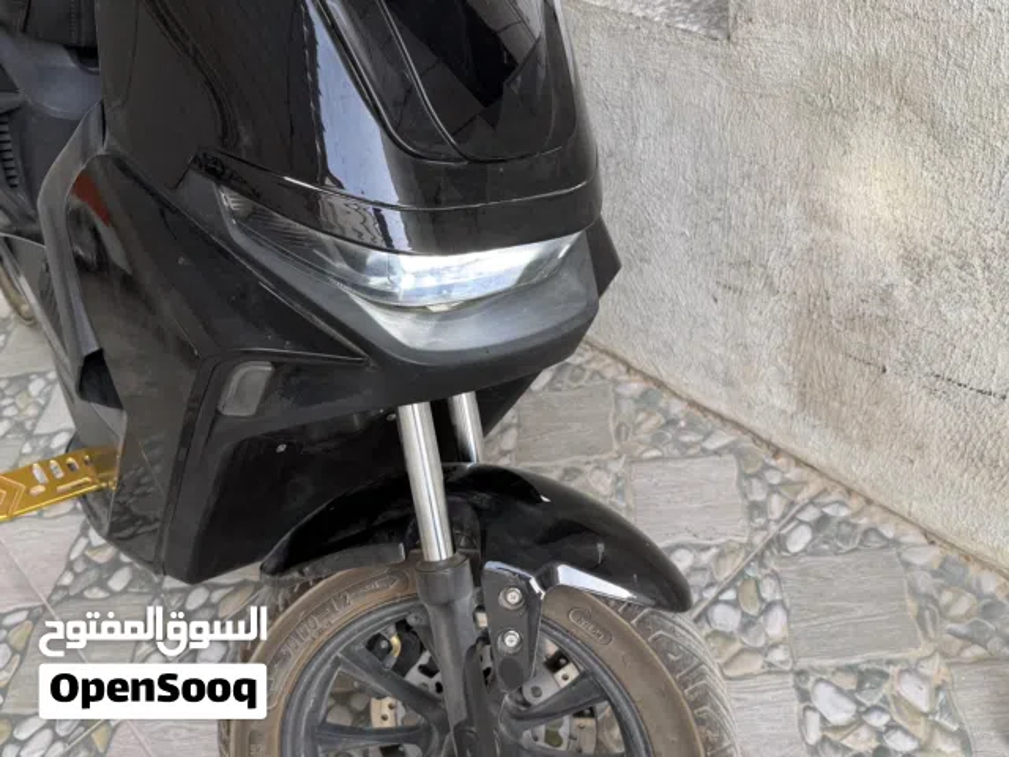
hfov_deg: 71.6
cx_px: 504
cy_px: 378
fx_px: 700
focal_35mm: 24
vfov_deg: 56.8
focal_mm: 6.76
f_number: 1.78
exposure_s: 1/121
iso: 125
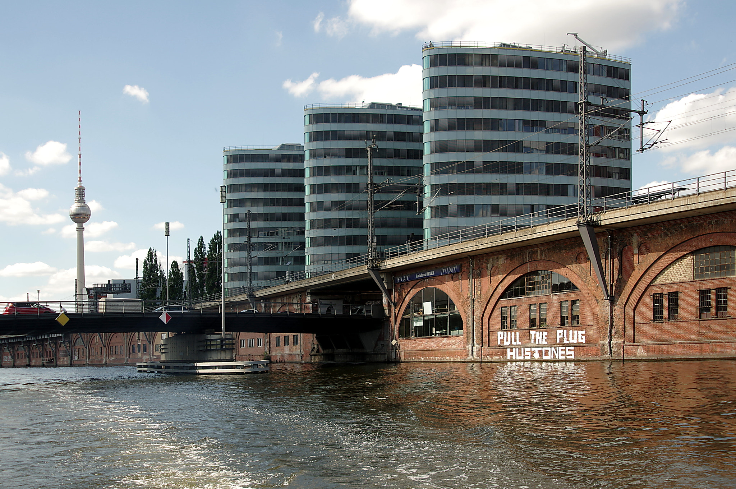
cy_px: 244
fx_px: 735
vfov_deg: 36.8
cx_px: 368
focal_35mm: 36
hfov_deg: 53.2
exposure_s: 1/250
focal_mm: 24
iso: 100
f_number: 6.3
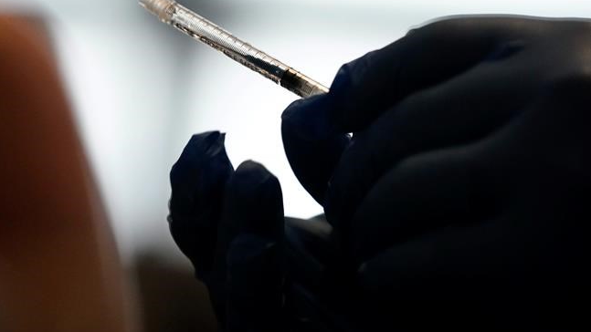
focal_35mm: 360
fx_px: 5642
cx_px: 295
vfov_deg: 3.4
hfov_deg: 6.0
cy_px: 162
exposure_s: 1/1000
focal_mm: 342
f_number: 5.6
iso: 10000
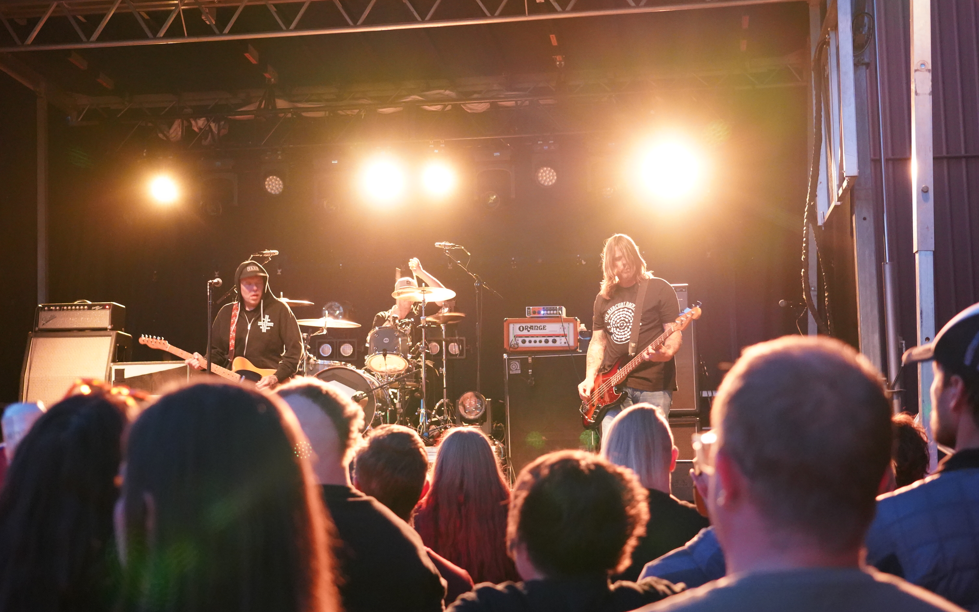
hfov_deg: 44.4
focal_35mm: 45
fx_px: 1201
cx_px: 489
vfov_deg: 28.6
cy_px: 308
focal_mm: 44
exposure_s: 1/60
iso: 10000
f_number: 4
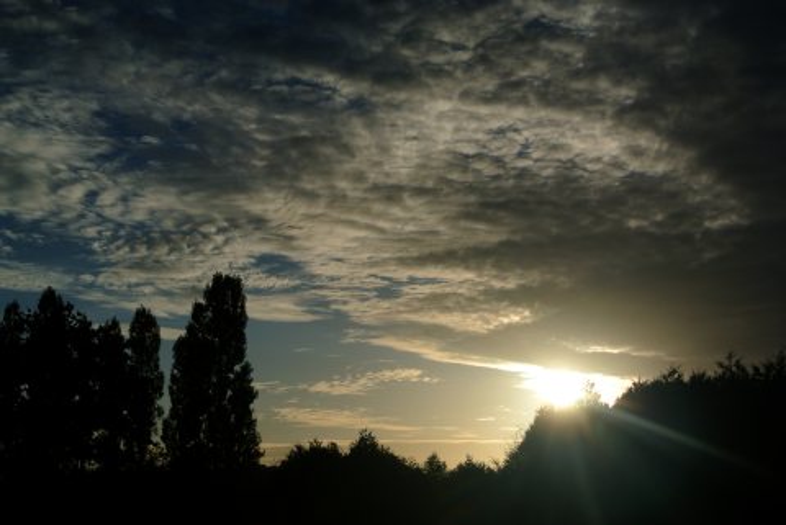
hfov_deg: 35.6
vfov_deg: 24.2
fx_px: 1224
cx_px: 393
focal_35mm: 56
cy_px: 262
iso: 100
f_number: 5
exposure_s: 1/1000
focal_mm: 21.1
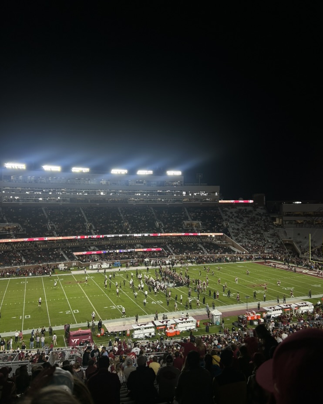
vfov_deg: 62.2
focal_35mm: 28
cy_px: 202
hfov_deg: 51.5
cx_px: 160
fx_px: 335
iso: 50
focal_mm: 5.7
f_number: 1.5
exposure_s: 1/416
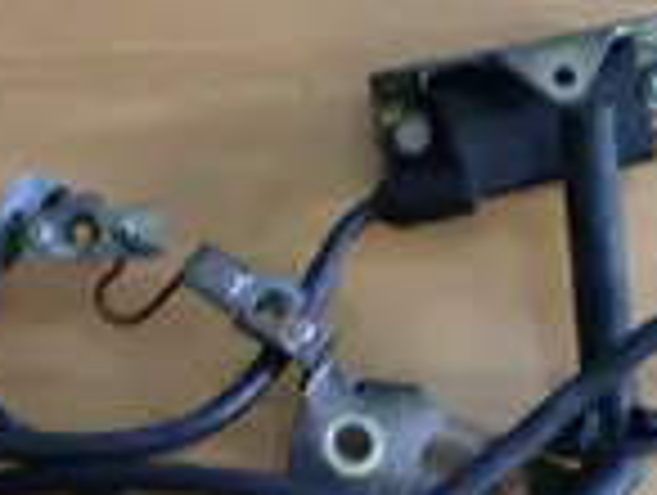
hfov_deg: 16.7
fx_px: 2243
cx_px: 292
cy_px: 414
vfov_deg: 12.5
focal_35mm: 118
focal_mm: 6.3
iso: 125
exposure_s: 1/30
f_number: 3.1
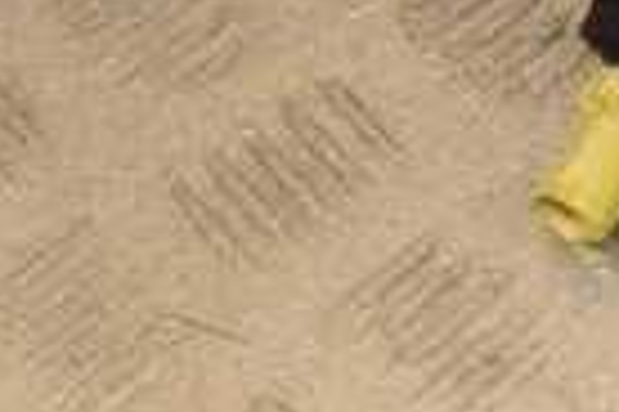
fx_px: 3593
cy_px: -228
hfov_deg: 9.4
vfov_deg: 6.5
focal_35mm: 209
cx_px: 1085
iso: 800
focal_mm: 32
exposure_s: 1/200
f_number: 8
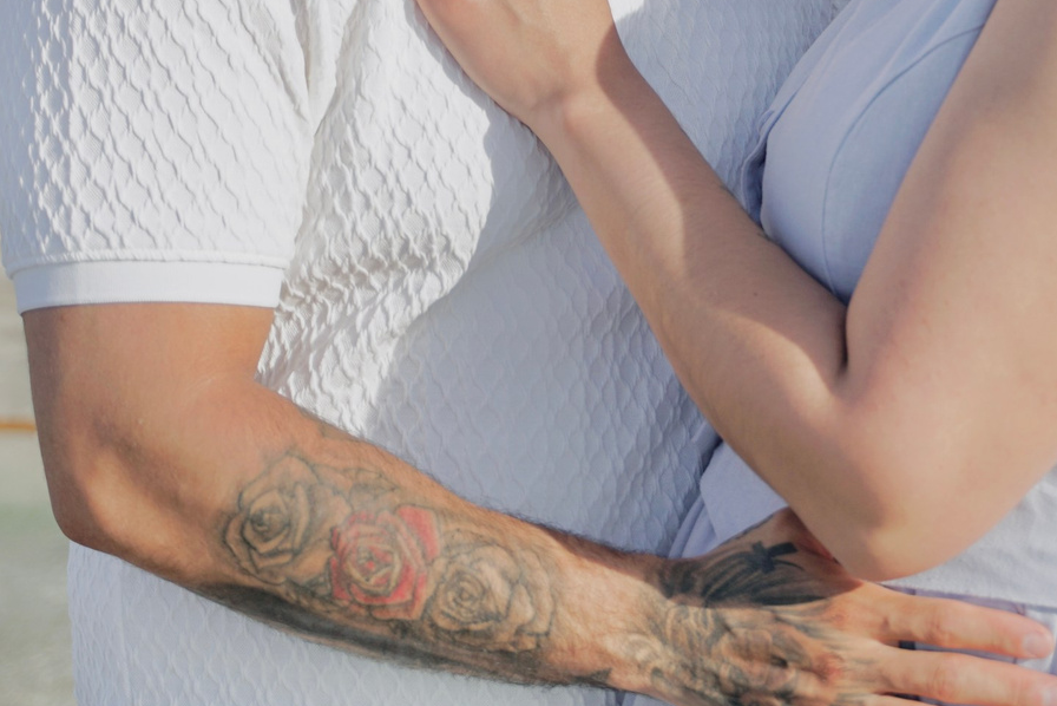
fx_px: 3524
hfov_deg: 17.0
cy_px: -190
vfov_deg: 11.2
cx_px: 707
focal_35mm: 120
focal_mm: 42
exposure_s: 1/1600
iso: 100
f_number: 2.8
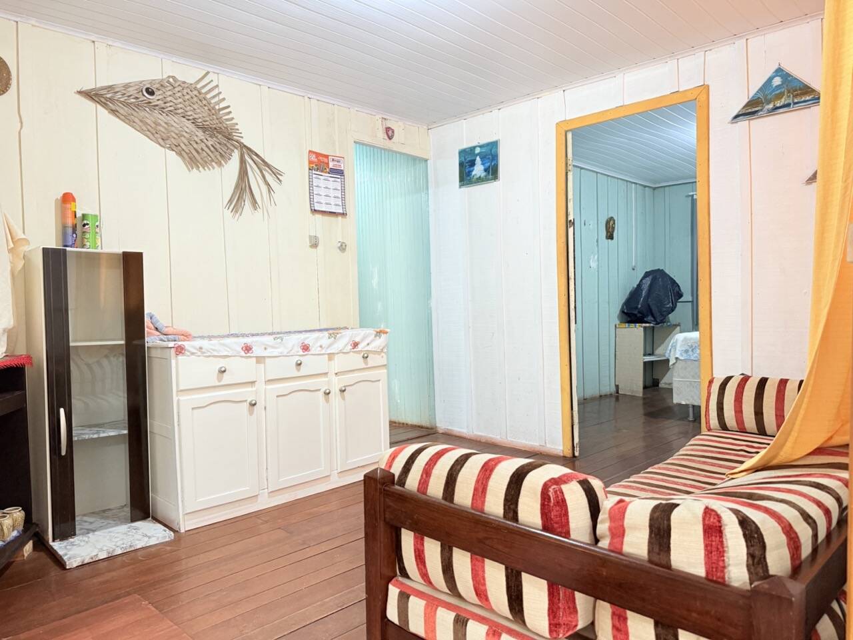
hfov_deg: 71.6
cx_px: 426
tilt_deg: -1.5
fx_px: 591
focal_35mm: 24
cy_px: 320
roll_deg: +0.0
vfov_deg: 56.8
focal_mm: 6.76
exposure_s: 1/60
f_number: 1.78
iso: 250
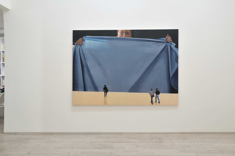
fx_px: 215
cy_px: 78
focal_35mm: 33
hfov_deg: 57.3
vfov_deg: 39.9
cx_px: 118
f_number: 11
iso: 200
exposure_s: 3
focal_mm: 22
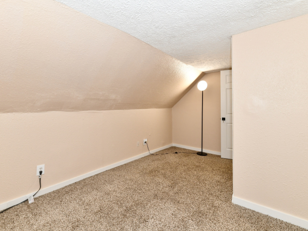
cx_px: 149
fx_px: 142
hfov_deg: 94.5
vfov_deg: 78.0
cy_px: 110
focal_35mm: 16
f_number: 6.3
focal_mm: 14
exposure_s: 1/60
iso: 640
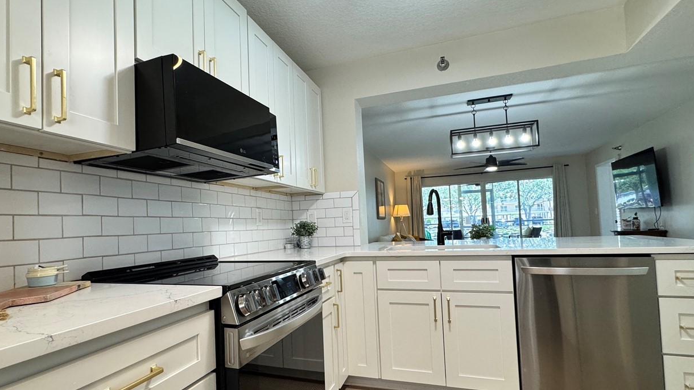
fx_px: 368
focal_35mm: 20
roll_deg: +2.5
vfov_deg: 55.8
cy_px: 213
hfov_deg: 86.3
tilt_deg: +2.5
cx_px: 307
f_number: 2.2
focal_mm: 2.22
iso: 200
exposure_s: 1/120
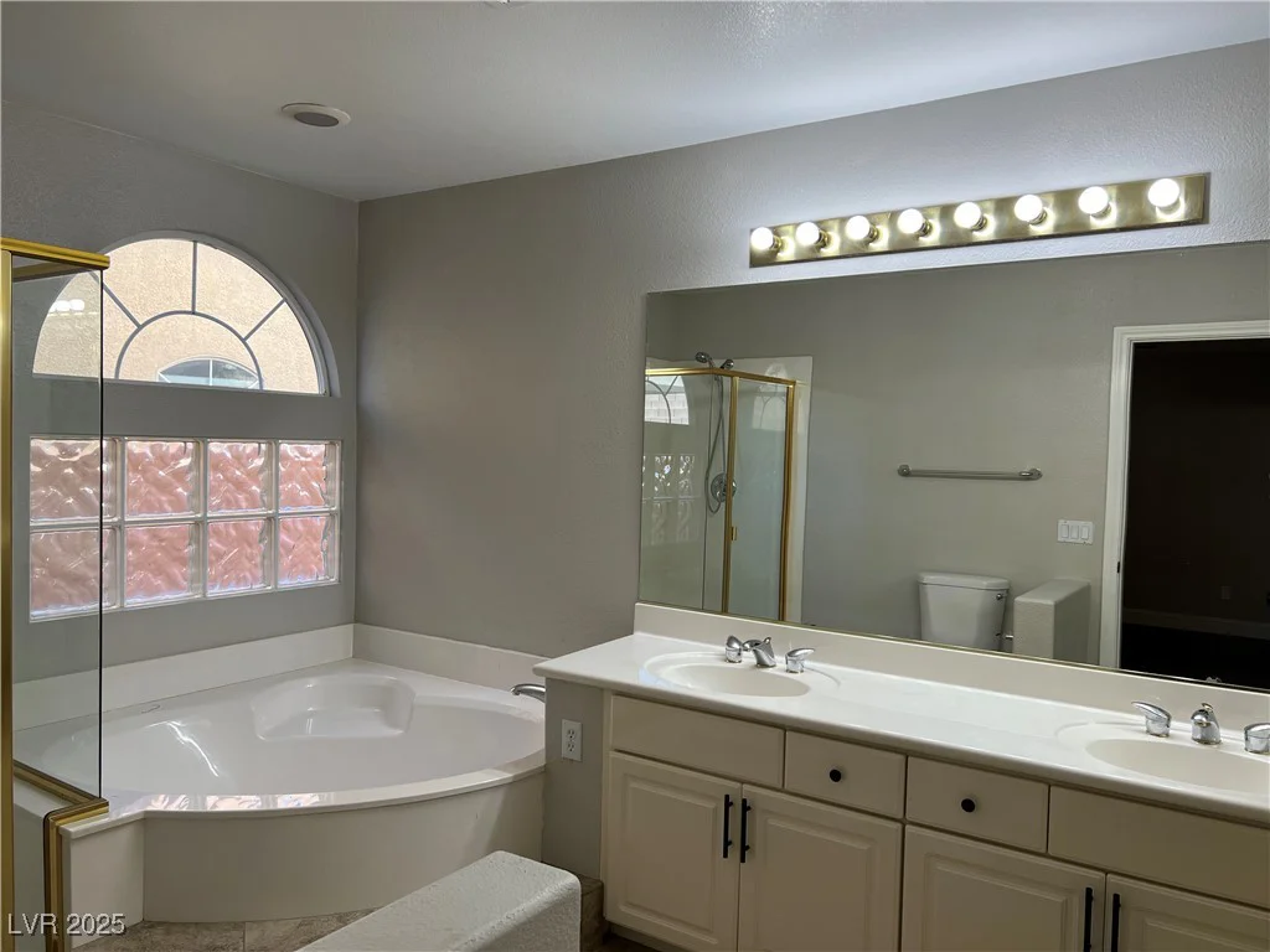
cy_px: 476
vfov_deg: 53.1
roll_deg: -1.5
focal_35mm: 26
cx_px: 635
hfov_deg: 67.3
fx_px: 954
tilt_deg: -2.0
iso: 32
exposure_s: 1/134
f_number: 1.5
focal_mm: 5.7
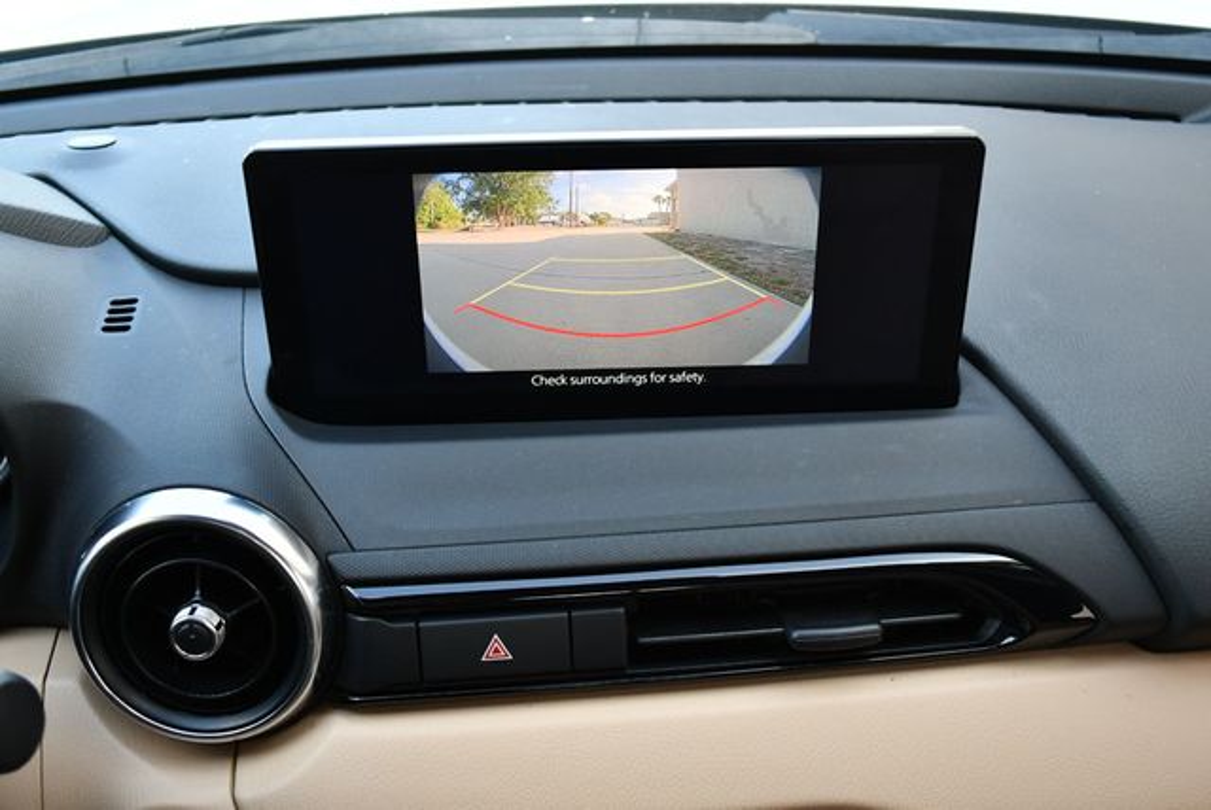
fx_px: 1212
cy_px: 405
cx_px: 606
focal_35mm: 36
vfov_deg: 36.9
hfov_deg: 53.1
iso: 640
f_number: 3.5
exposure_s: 1/250
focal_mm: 18
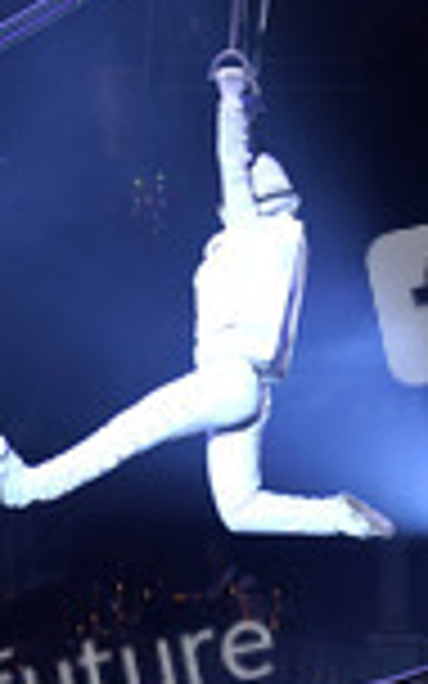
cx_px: 189
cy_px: 54
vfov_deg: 11.1
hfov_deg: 7.0
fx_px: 3490
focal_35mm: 187
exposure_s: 1/400
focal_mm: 70
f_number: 3.2
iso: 1000
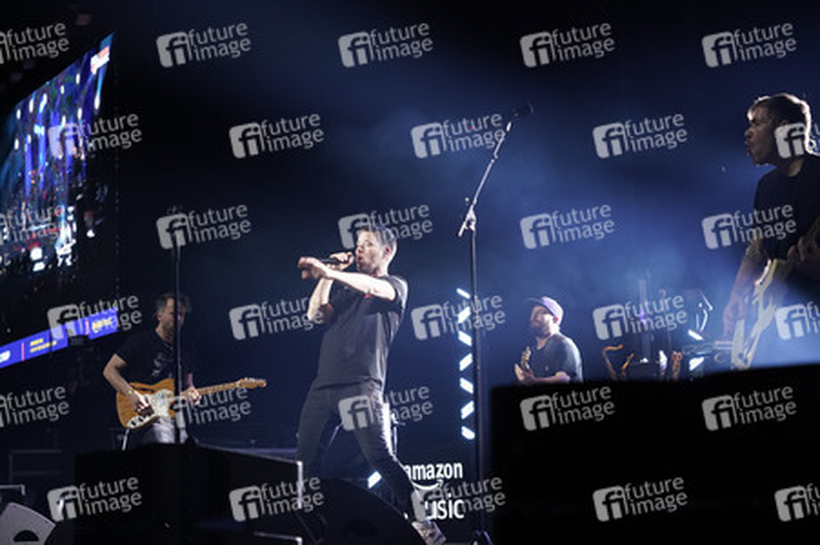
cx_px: 410
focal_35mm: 75
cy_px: 272
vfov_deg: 18.2
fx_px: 1707
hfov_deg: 27.0
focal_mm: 75
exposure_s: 1/250
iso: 2000
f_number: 4.5
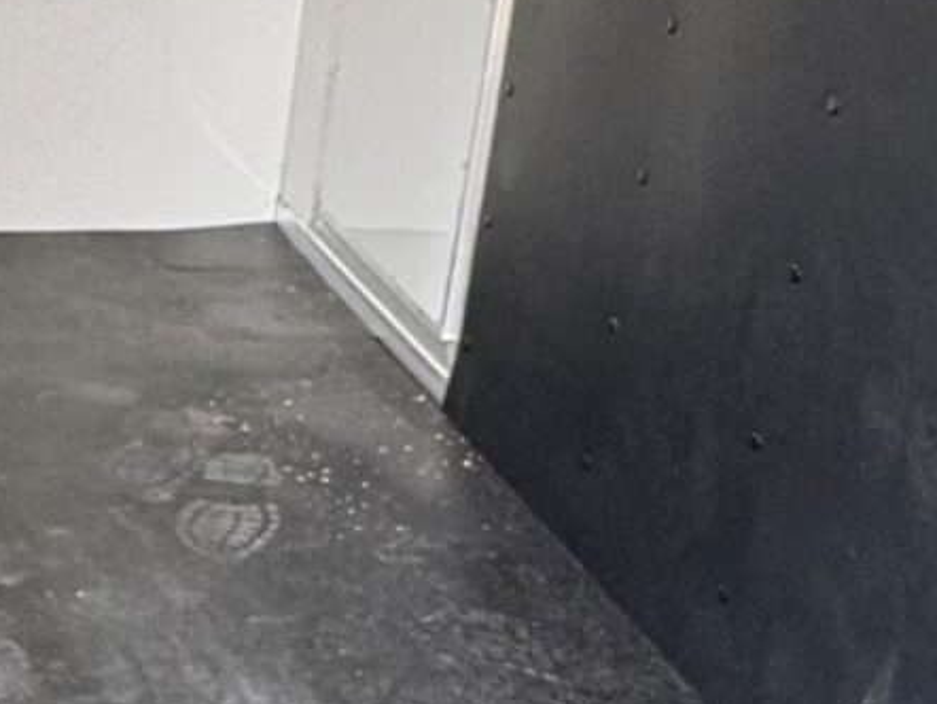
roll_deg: -0.5
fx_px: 2194
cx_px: -282
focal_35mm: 81
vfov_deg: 17.8
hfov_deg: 21.7
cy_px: 683
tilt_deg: -26.4
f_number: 2.2
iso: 160
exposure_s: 1/99
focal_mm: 2.22
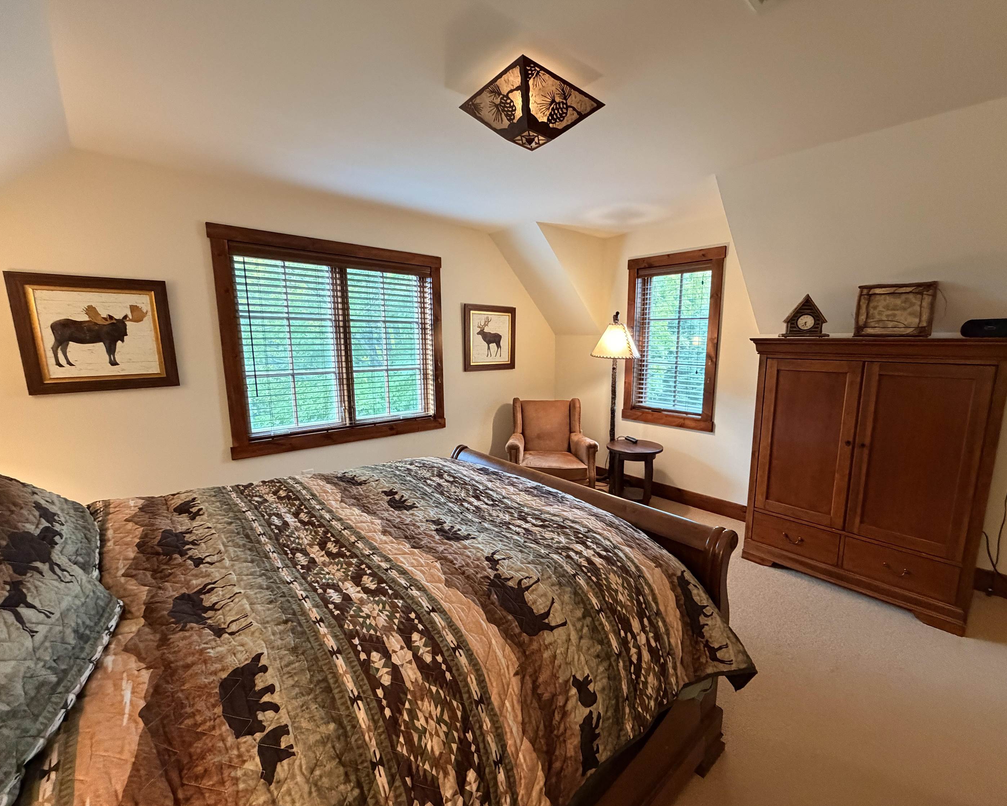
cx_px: 536
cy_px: 413
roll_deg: -0.1
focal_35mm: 15
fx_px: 447
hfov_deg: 96.7
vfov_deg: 84.0
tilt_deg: -10.0
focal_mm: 2.22
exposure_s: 1/60
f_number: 2.2
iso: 640
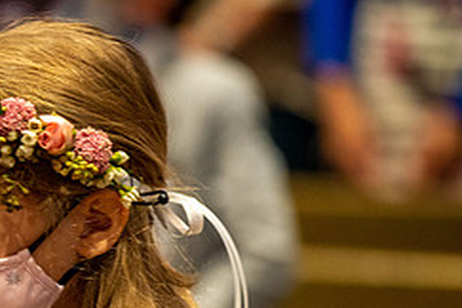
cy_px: 293
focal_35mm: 441
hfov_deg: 4.7
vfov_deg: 3.1
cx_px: -49
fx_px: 5659
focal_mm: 185
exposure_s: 1/100
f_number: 2.8
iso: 1600
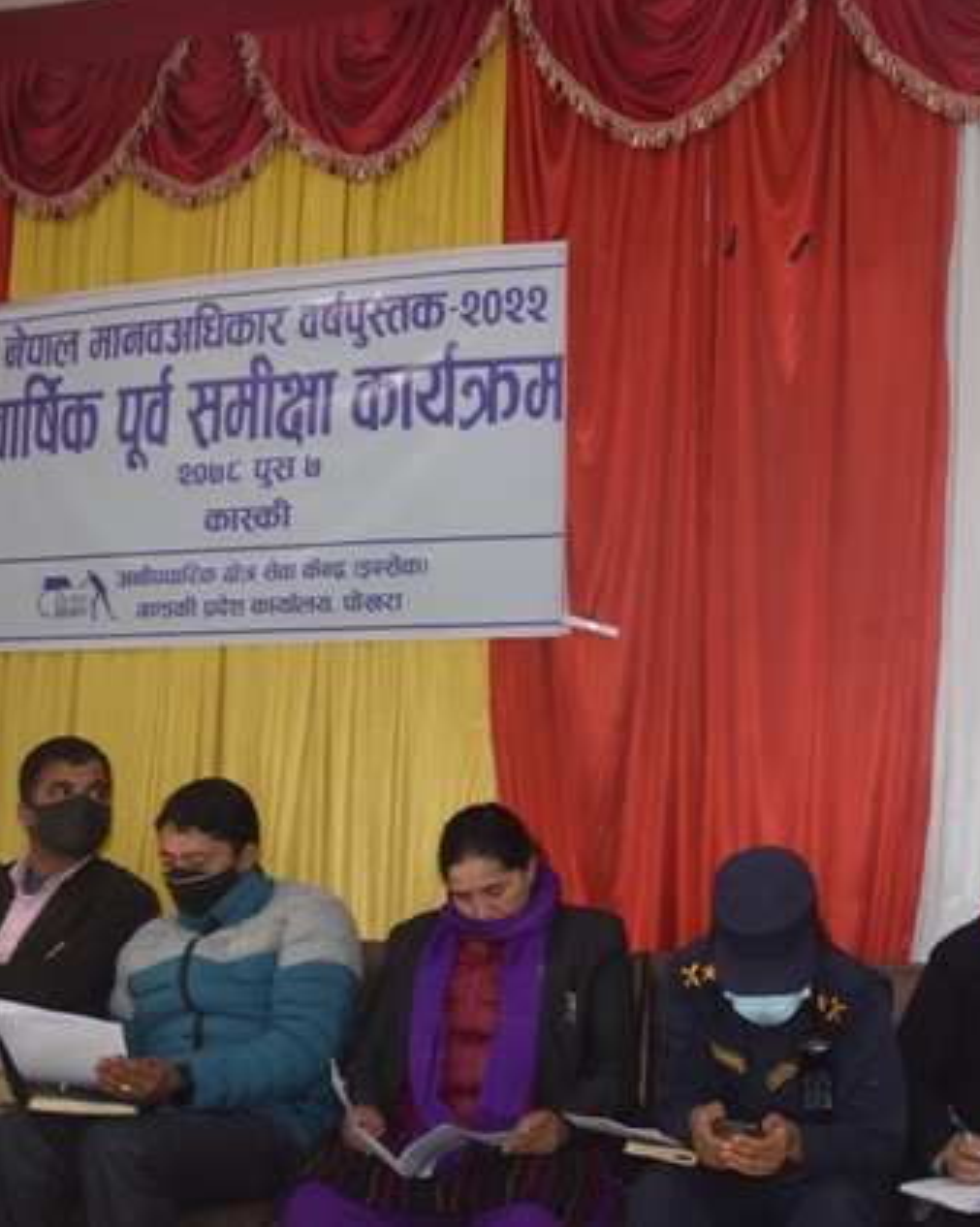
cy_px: 609
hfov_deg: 31.0
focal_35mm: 47
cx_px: 832
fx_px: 1706
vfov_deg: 39.6
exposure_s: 1/80
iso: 800
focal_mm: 22
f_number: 4.5
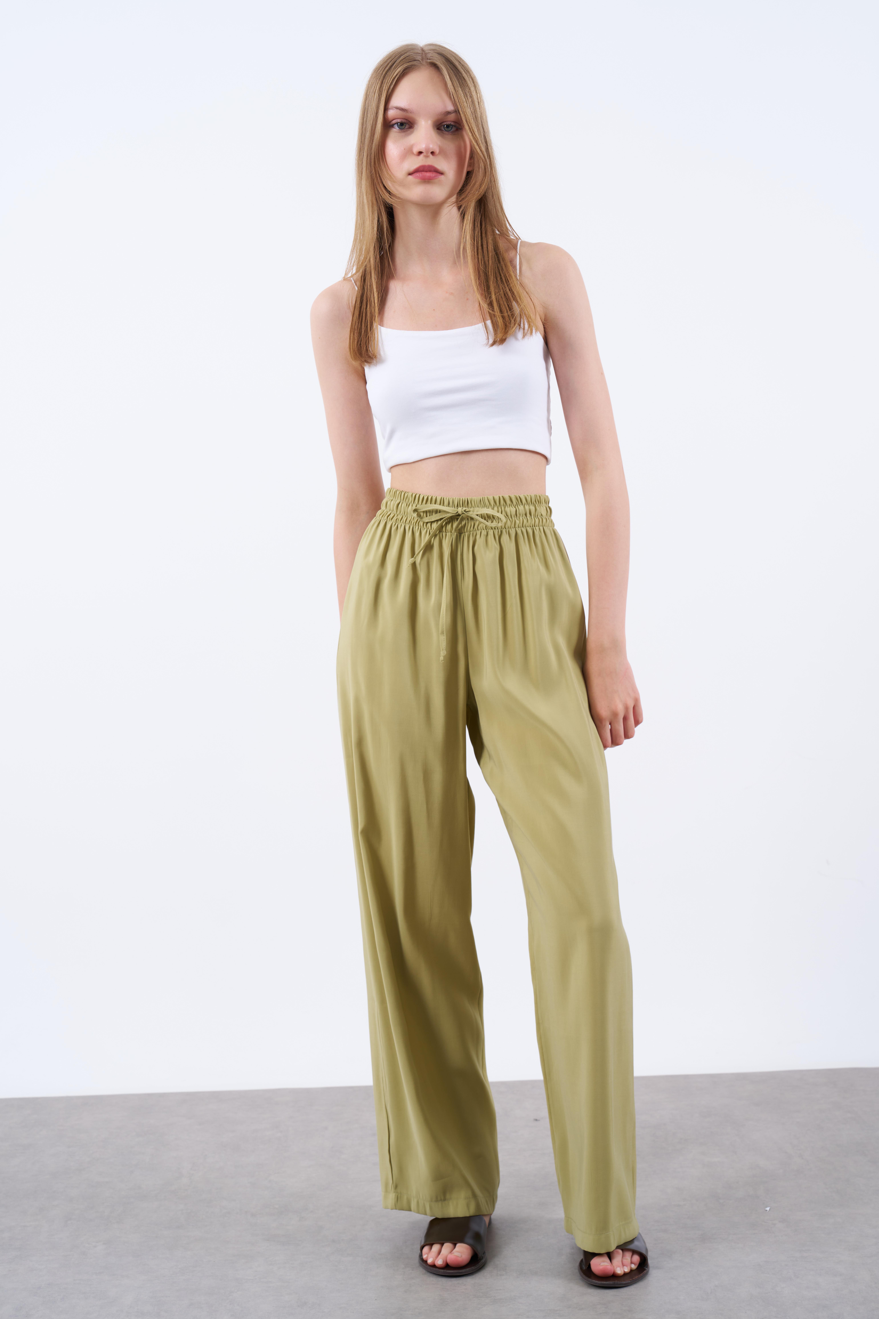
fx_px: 1758
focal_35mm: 48
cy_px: 660
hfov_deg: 28.1
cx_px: 440
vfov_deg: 41.1
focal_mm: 48
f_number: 7.1
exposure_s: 1/160
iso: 160
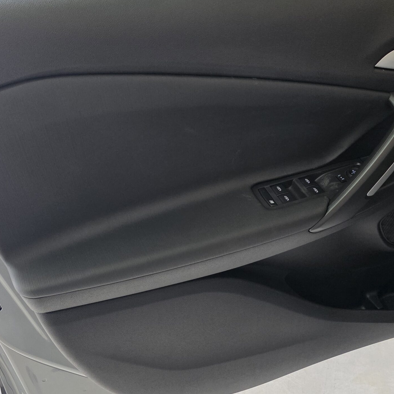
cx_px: 221
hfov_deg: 44.8
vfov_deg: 44.9
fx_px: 476
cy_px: 175
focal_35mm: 37
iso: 320
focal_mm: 6.3
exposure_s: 1/100
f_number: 1.7
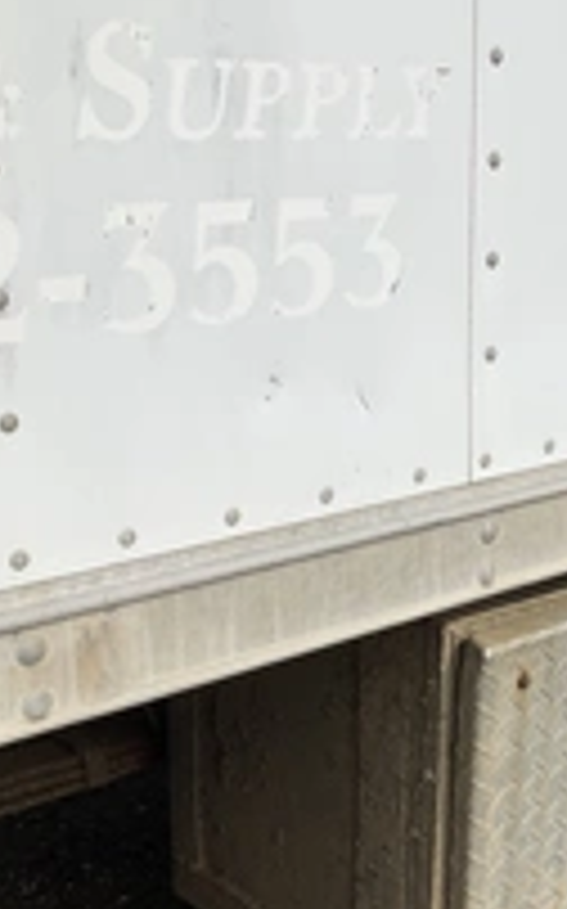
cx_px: 630
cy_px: 585
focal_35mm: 61
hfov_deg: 20.3
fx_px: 1510
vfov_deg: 33.3
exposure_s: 1/2538
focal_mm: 3
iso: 25
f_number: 1.8
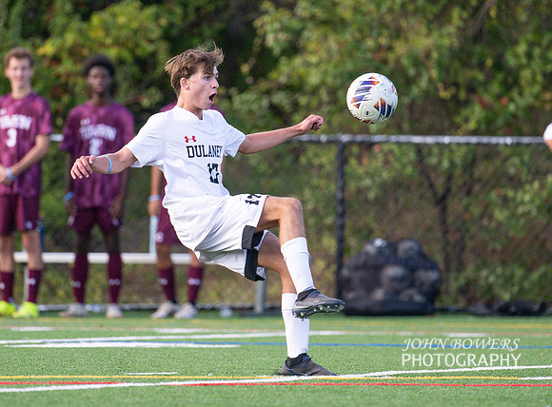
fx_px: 9941
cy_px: 174
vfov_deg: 2.3
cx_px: 236
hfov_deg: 3.2
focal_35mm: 627
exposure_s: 1/2500
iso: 1800
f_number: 4.5
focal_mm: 400
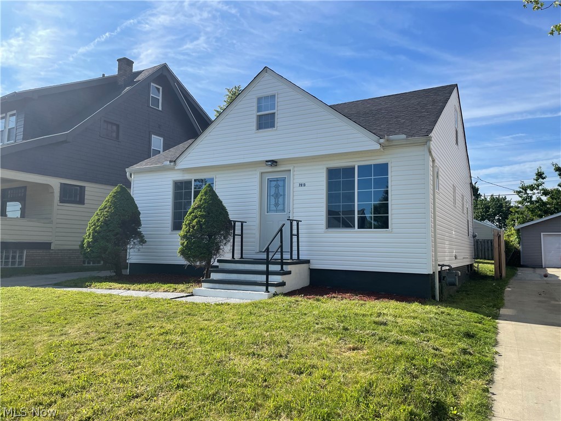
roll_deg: -0.1
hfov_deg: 67.3
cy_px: 210
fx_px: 421
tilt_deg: +6.6
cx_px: 280
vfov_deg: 53.1
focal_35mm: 26
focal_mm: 4.2
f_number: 1.6
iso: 32
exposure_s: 1/3125
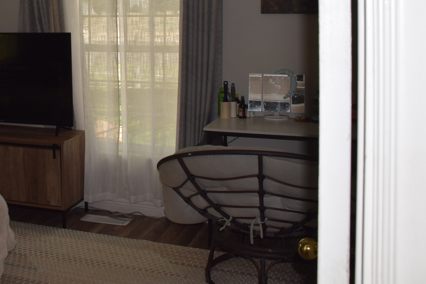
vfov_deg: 25.3
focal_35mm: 52
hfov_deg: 36.0
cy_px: 33
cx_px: 49
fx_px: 615
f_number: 8
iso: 100
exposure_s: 1/60
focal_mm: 18
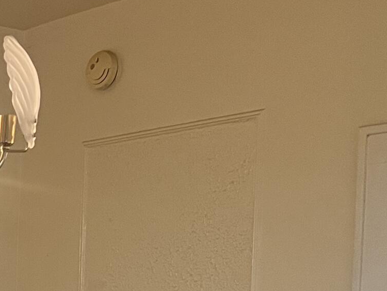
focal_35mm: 104
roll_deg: +0.8
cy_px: 450
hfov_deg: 16.6
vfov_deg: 13.3
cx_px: -243
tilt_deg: -4.2
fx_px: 1163
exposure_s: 1/60
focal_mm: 5.7
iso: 200
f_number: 1.5
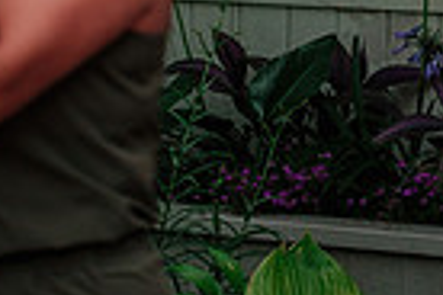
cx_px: 352
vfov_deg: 4.0
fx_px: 4184
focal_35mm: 340
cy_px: -309
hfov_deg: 6.1
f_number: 2.8
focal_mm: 52
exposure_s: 1/400
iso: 800
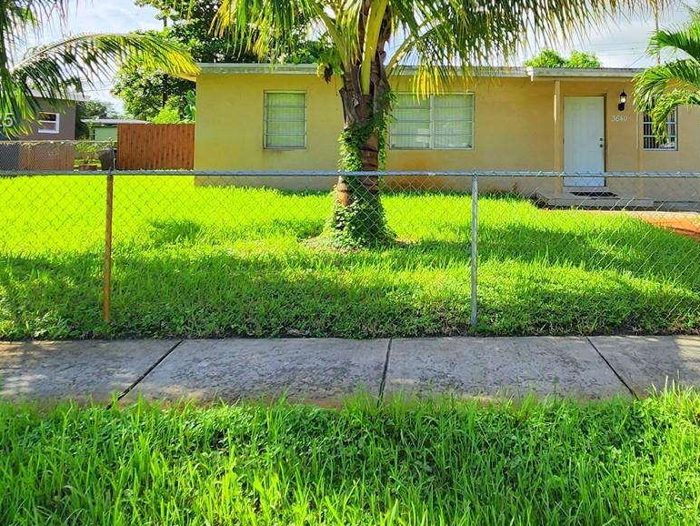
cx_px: 450
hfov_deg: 64.1
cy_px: 122
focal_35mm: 27
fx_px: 546
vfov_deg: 49.0
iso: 50
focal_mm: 2.2
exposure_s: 1/1429
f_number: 2.2
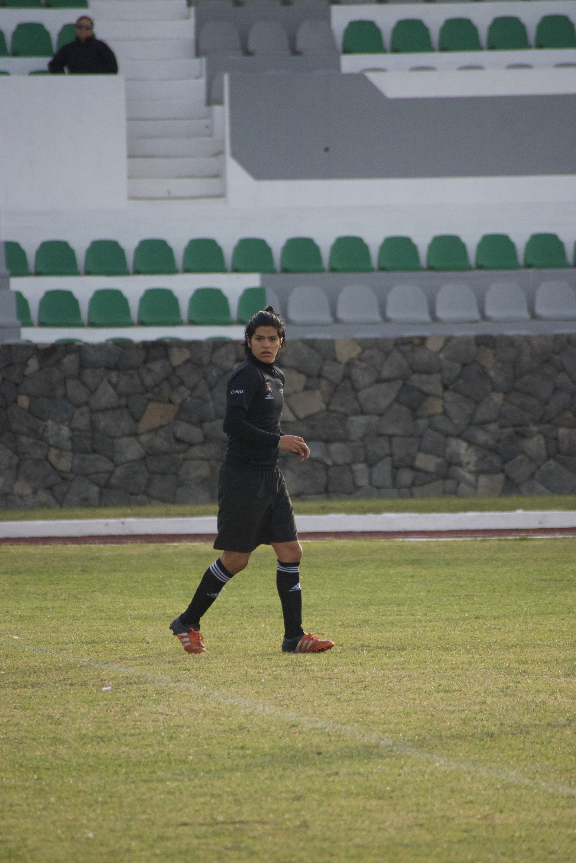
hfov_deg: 3.1
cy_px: 432
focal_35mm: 450
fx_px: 10799
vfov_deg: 4.6
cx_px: 288
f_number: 5.6
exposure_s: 1/1000
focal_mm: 300
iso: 500
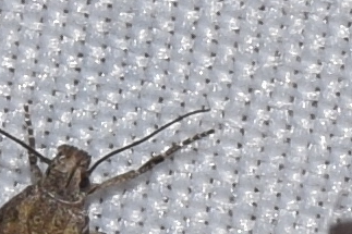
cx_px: 3
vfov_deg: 2.2
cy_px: 337
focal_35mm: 625
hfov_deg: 3.3
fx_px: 6108
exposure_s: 1/160
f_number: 13
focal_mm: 140
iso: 100
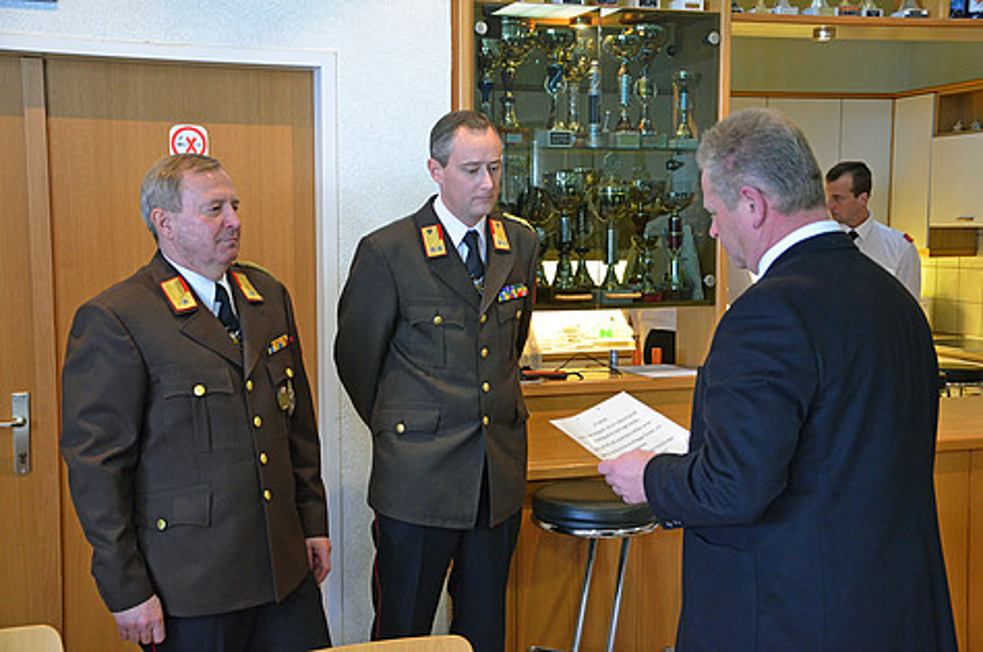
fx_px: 1227
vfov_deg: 29.8
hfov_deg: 43.7
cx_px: 492
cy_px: 326
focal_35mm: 45
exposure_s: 1/30
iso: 2800
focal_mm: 30
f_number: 4.2
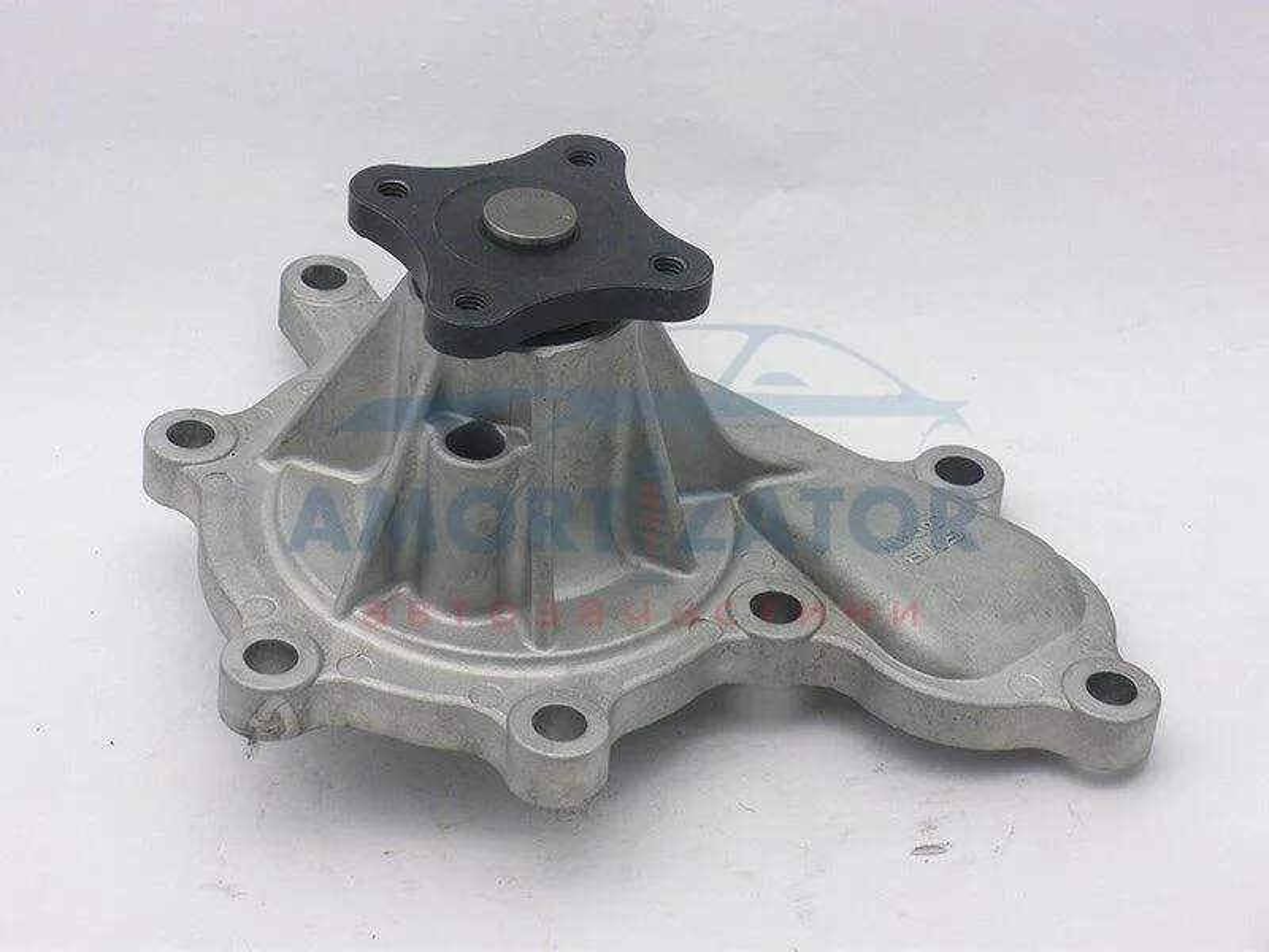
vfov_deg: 18.4
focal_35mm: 80
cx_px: 634
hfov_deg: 24.4
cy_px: 476
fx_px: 2933
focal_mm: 14.1
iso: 100
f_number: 4.8
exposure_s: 1/6
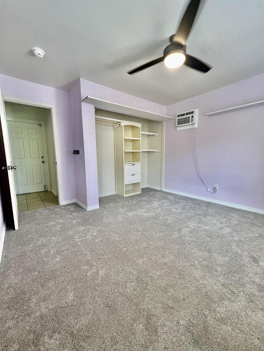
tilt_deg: -8.2
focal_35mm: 13
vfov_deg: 106.2
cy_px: 176
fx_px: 132
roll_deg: +0.6
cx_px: 132
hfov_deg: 89.9
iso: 160
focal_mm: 1.57
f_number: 1.8
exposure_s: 1/120
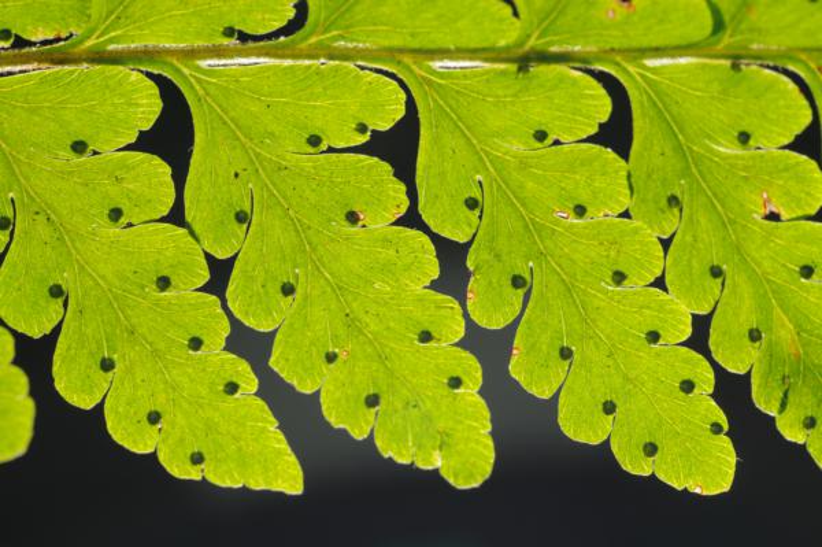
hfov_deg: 22.6
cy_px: 274
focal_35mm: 90
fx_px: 2053
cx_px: 411
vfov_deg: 15.2
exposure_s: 1/60
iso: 200
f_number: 20
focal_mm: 60
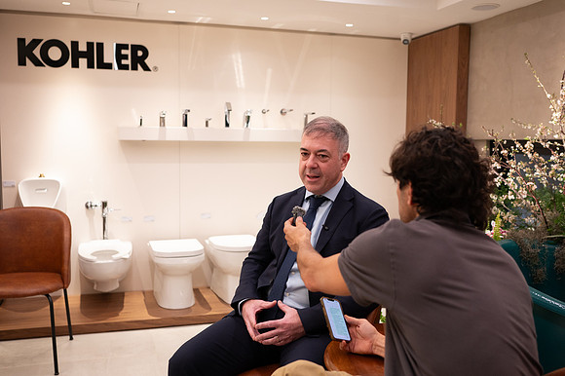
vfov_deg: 37.8
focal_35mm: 35
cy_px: 188
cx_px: 282
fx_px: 549
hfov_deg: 54.5
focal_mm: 35
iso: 1600
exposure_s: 1/250
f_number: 2.8
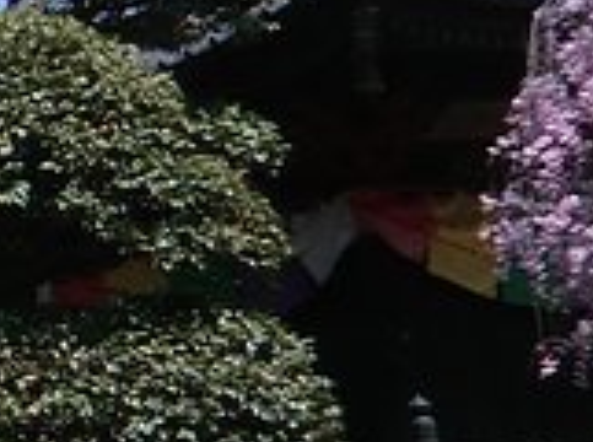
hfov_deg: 10.2
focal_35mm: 153
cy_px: 368
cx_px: -1064
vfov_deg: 9.6
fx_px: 2615
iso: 64
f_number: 3.2
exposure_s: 1/800
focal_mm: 4.3
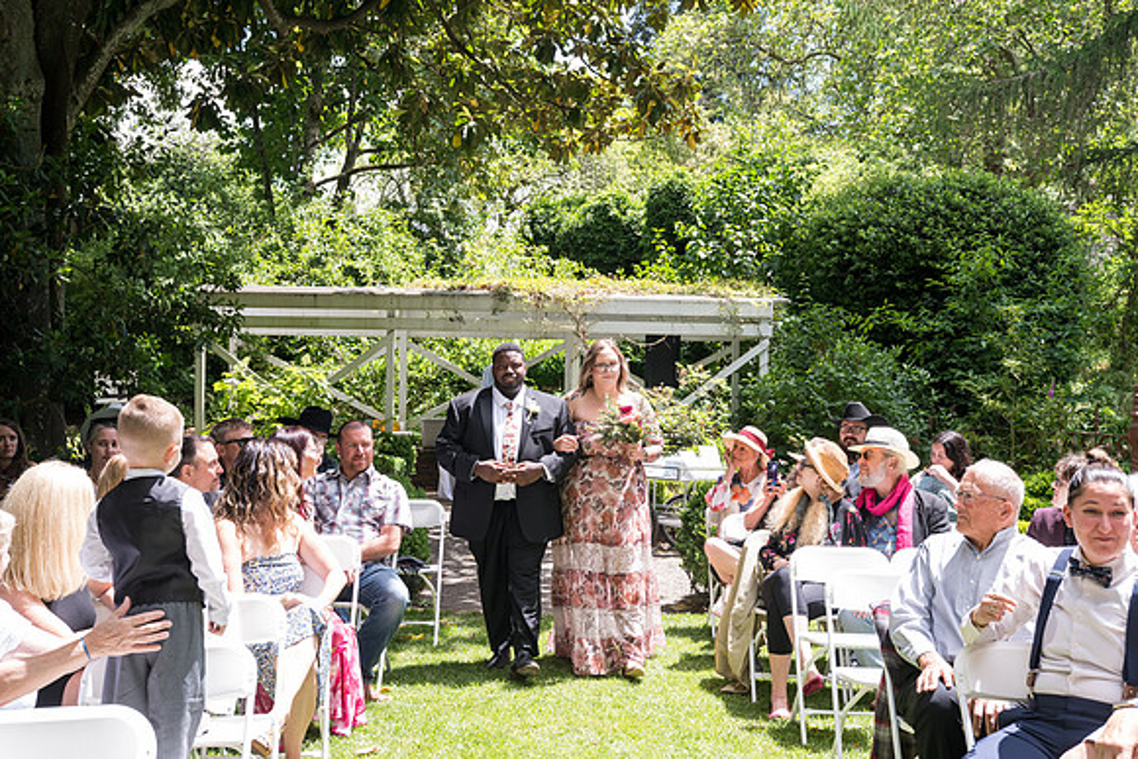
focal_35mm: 48
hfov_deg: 41.1
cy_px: 380
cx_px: 569
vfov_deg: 28.1
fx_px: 1518
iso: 640
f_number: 6.3
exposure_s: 1/400
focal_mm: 48
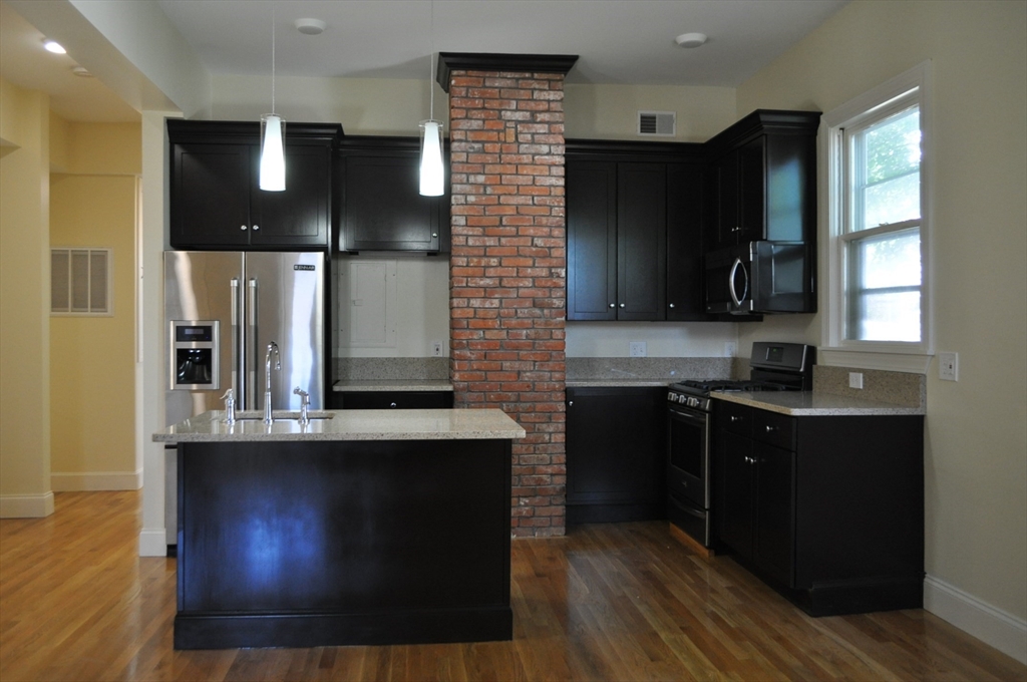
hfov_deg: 62.0
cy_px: 341
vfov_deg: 43.5
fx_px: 855
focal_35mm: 30
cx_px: 514
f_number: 4
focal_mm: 20
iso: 800
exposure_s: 1/60
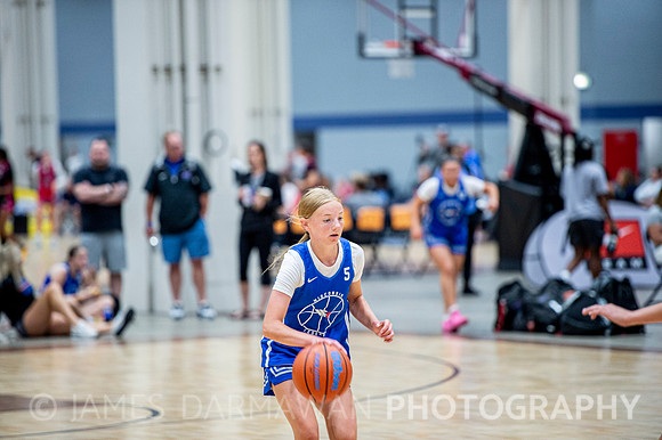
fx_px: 3676
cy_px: 220
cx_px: 331
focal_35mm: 200
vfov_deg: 6.9
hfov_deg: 10.3
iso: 2000
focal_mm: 200
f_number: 2.8
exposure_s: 1/400
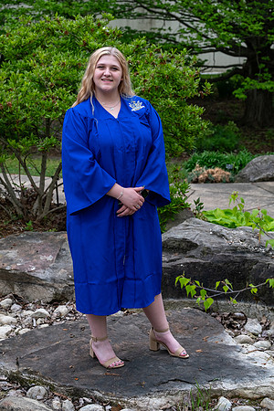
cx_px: 137
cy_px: 206
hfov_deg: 18.2
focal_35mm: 75
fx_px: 856
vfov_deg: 27.0
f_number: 4.5
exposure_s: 1/250
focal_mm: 50
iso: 250
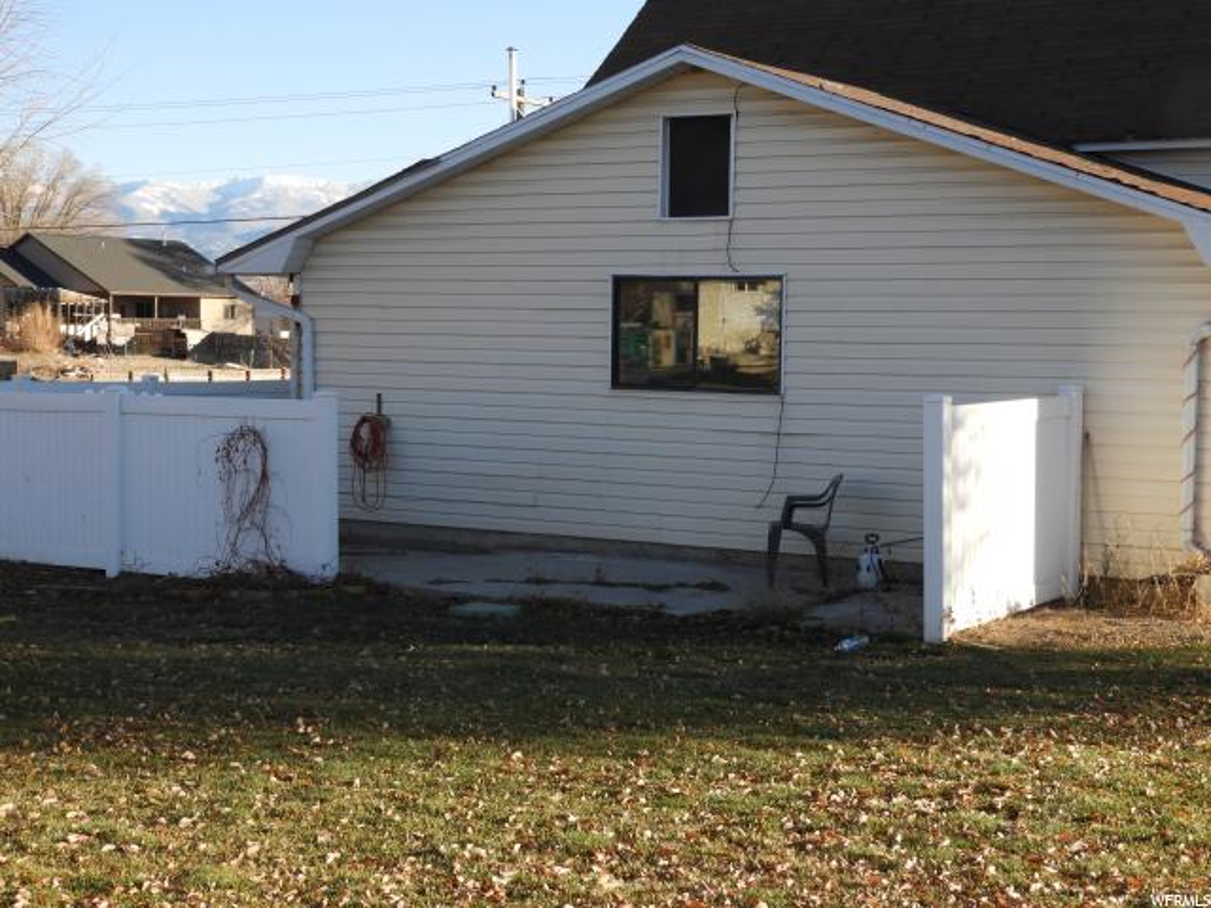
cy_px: 454
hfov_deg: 32.2
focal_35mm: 60
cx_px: 606
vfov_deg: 24.4
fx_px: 2099
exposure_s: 1/320
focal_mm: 10.7
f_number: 4.2
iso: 100
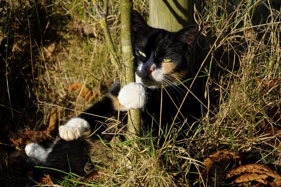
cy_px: 94
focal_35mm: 120
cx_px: 140
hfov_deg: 17.1
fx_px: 936
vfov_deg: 11.4
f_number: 8
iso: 200
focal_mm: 80
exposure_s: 1/400
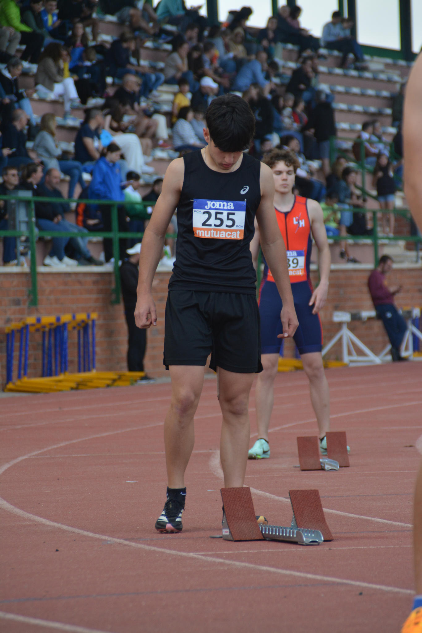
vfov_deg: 6.9
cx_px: 211
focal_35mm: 300
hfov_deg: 4.6
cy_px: 316
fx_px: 5275
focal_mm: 200
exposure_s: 1/500
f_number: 6.3
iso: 800
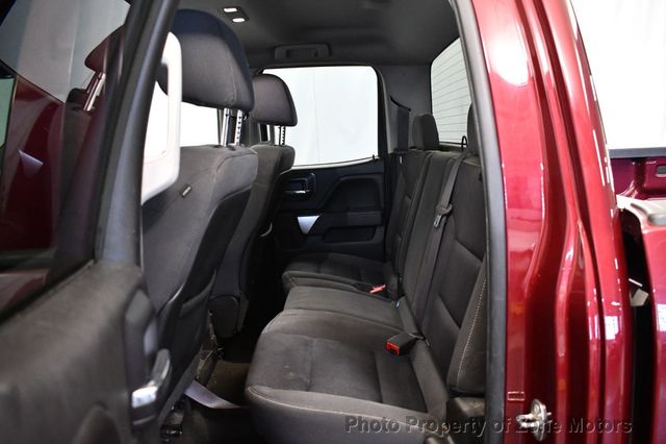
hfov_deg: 62.0
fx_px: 555
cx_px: 333
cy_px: 222
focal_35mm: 30
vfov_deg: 43.6
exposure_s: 1/60
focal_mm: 20
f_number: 3.5
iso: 3600
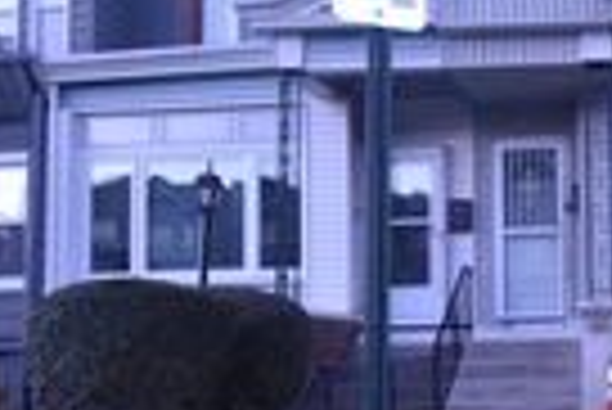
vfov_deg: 24.6
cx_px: 608
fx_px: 936
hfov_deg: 33.3
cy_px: 275
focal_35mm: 55
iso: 6400
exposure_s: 1/200
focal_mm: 10
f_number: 5
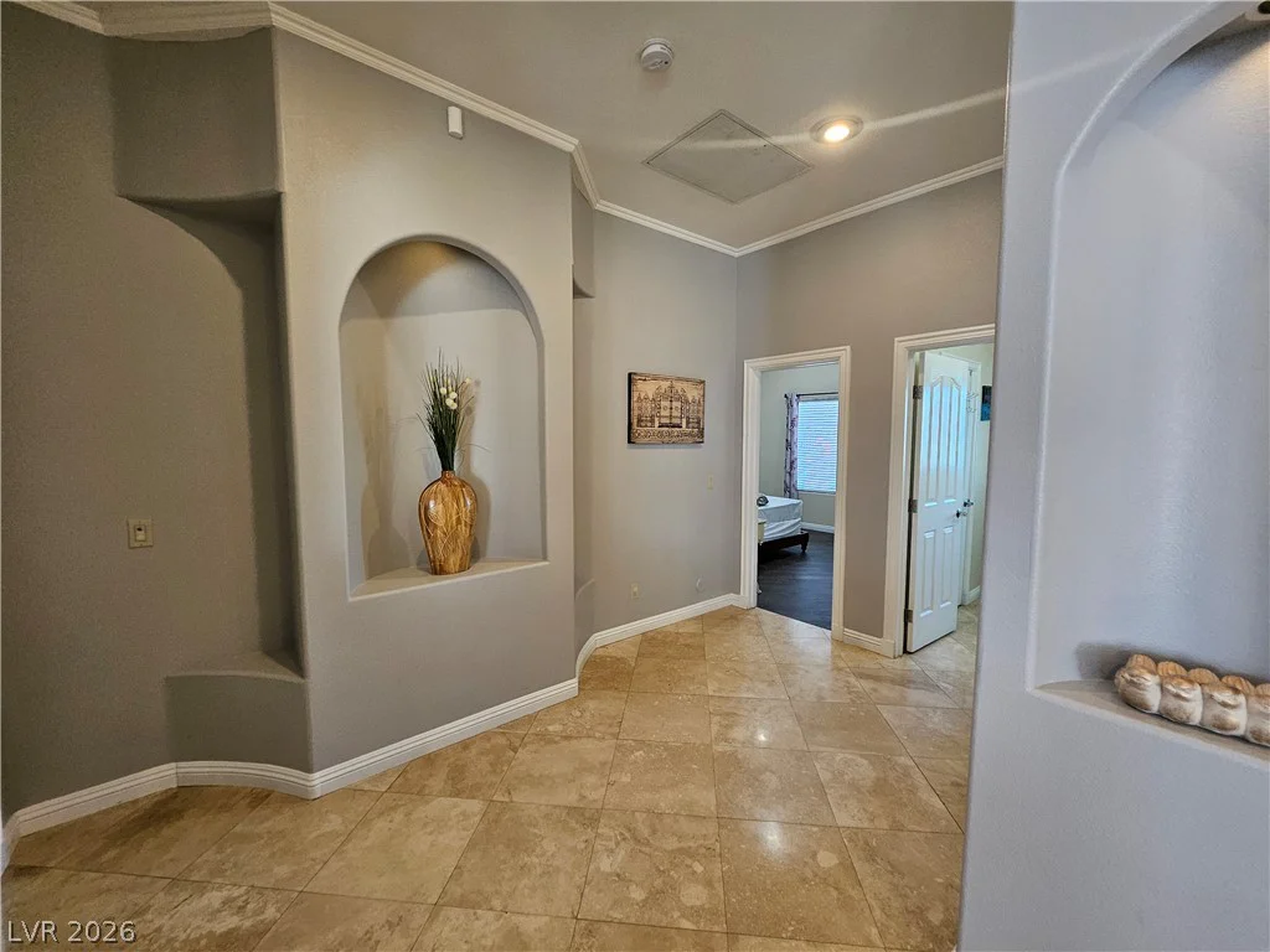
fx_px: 477
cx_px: 635
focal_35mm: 13
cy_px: 476
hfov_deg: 106.2
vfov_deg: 89.9
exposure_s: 1/60
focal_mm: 1.7
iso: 200
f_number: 2.2
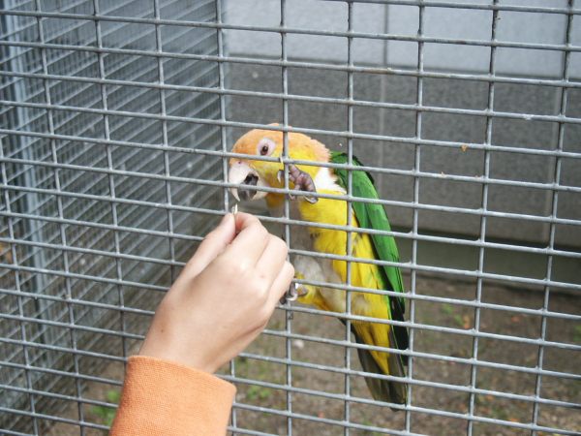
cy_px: 218
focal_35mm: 64
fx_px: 1074
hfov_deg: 30.3
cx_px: 290
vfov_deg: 22.9
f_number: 3.6
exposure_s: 1/60
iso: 80
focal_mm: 13.38
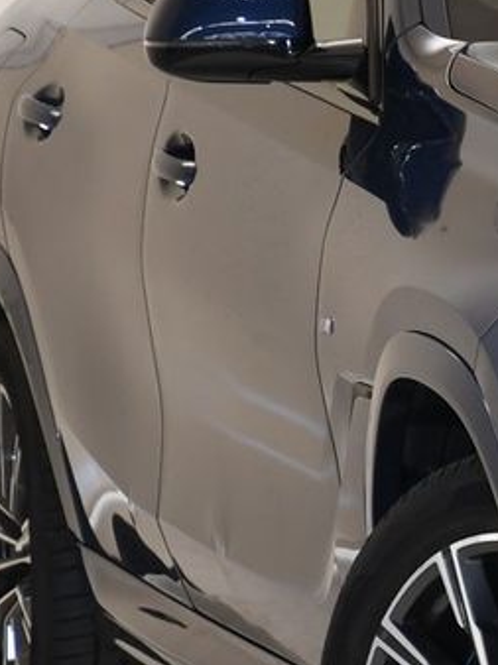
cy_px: 352
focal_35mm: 410
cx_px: 1045
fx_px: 7875
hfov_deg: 3.6
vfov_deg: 4.8
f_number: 5.3
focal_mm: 80
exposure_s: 1/40
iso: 640
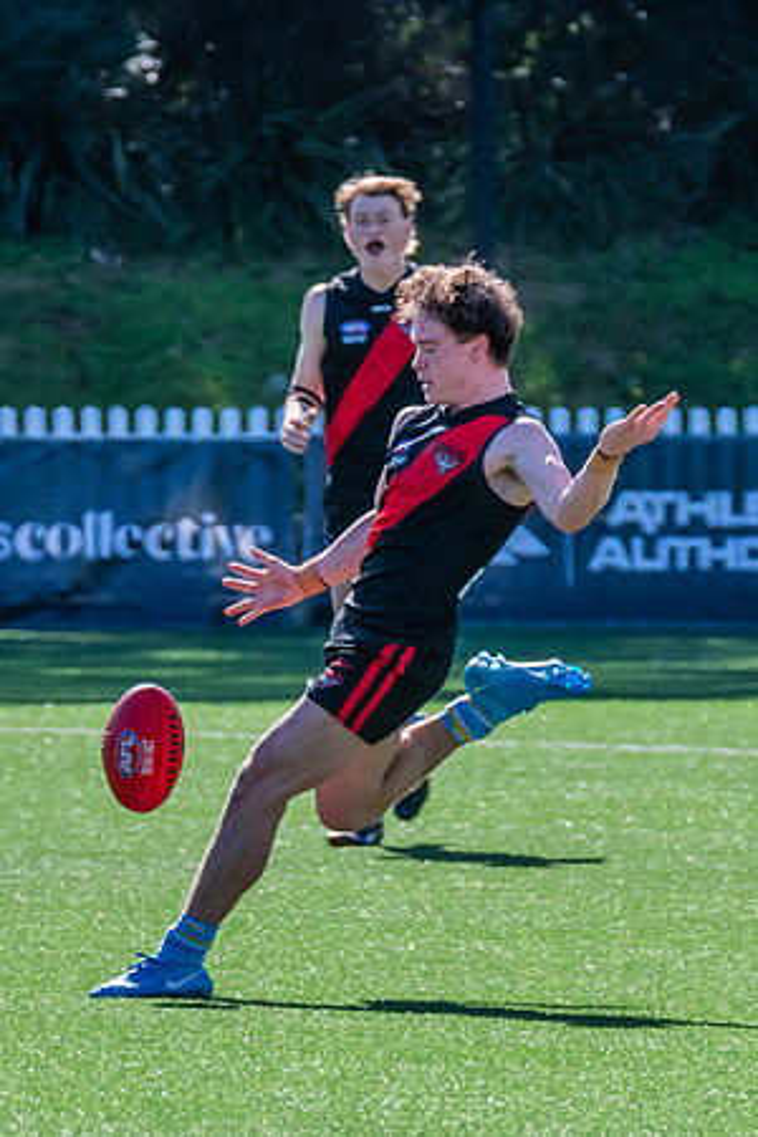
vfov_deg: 2.5
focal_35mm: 835
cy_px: 687
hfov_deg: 1.6
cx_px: 362
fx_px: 26363
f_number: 11
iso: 800
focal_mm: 410
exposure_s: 1/1000
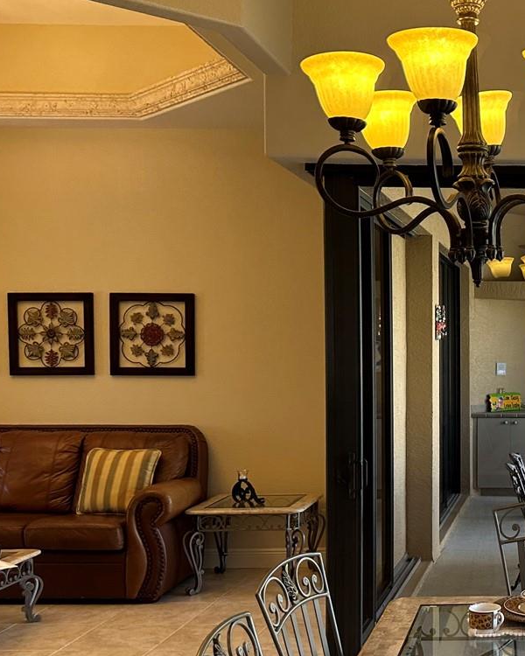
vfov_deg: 37.3
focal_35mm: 50
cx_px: 577
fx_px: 971
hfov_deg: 27.7
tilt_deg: -2.4
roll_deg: -0.5
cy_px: 370
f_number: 1.78
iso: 200
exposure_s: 1/120
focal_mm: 6.86
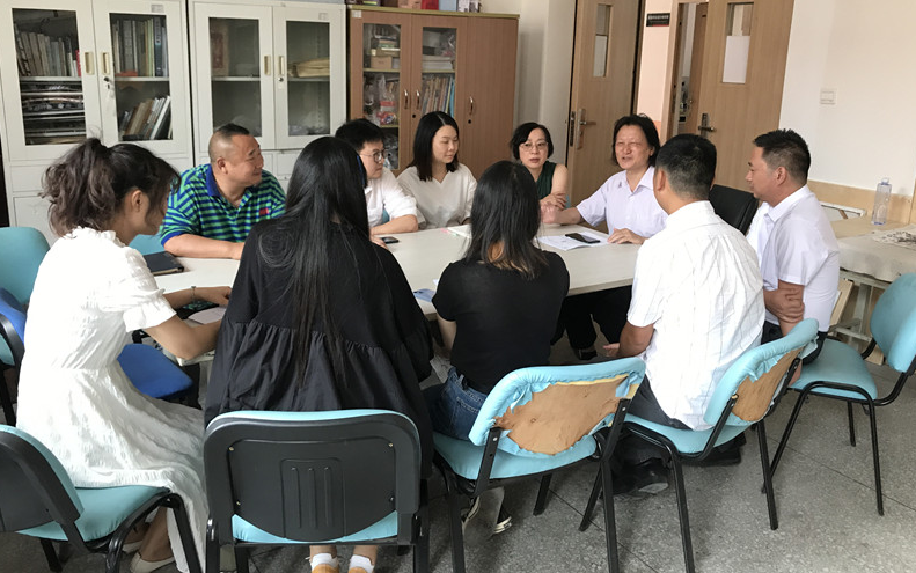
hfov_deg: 62.9
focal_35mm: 30
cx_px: 457
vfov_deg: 41.7
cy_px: 235
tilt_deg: -12.0
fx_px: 749
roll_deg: -0.6
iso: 32
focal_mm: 3.99
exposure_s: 1/25
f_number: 1.8
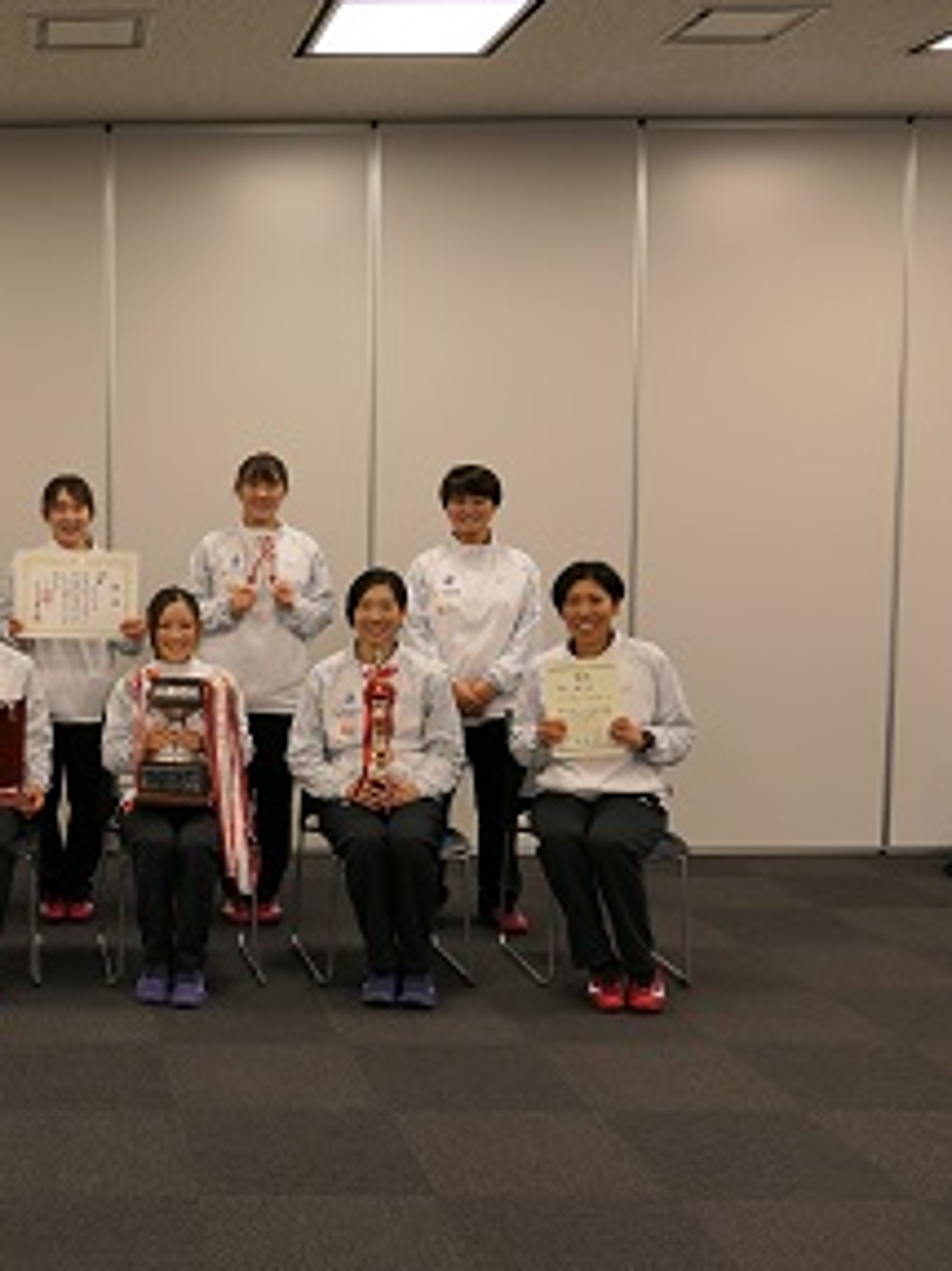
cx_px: -4
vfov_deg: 43.0
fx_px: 1615
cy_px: 642
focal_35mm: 44
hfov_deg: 30.5
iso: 250
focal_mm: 10.85
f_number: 3
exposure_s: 1/80
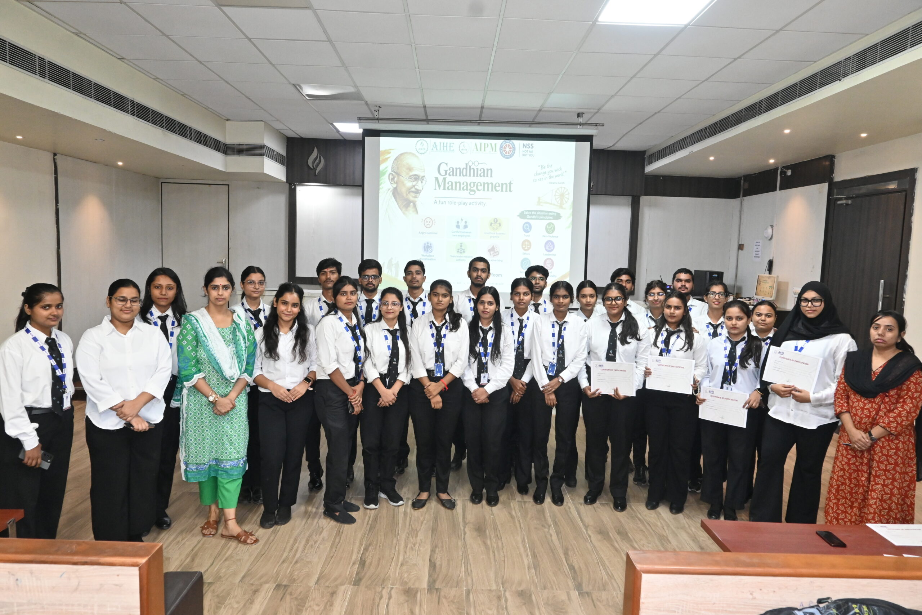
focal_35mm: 24
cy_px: 308
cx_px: 461
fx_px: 615
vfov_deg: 53.1
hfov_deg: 73.7
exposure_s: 1/40
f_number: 6.3
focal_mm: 16
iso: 1600
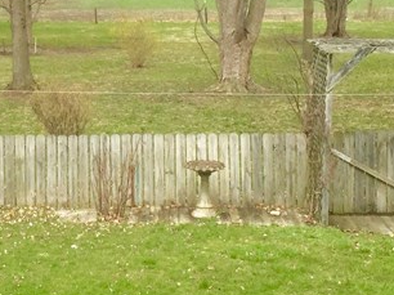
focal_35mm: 97
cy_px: 62
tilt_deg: -5.8
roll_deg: -0.1
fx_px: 1103
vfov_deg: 15.1
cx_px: 91
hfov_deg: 20.1
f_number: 2.2
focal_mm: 4.15
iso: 32
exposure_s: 1/1319
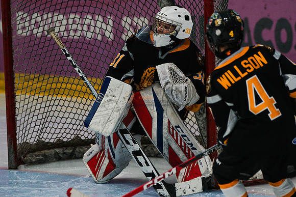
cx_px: 155
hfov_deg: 6.0
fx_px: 2826
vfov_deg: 4.0
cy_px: 84
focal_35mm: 344
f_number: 3.5
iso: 3200
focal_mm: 234
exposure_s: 1/1250
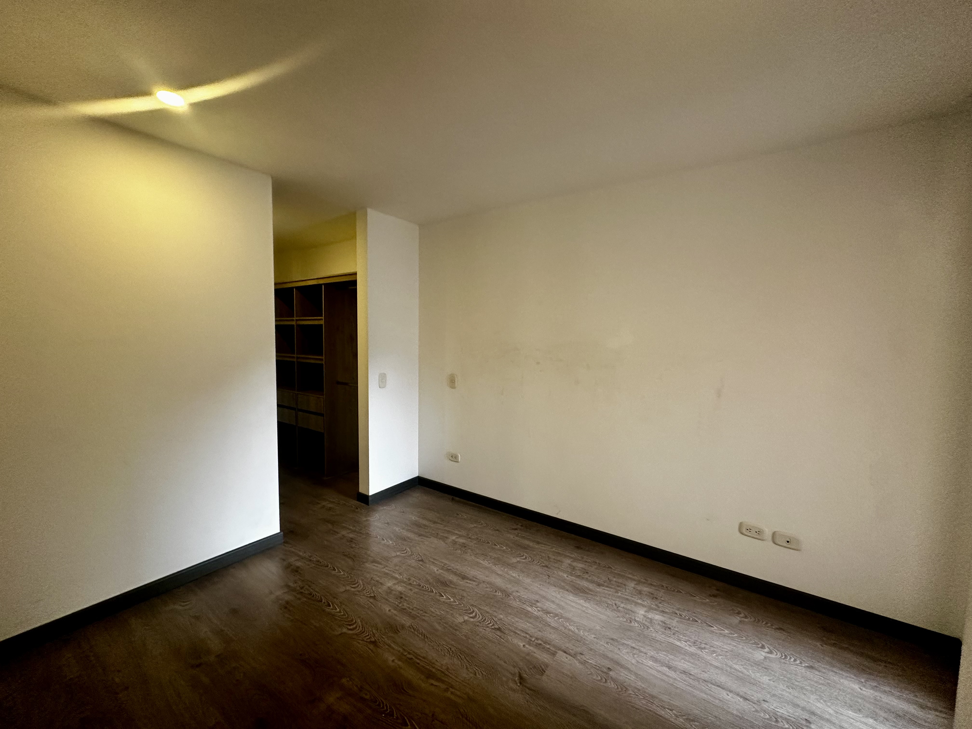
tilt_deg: -5.5
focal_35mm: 14
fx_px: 393
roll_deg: +0.2
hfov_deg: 102.1
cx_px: 486
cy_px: 364
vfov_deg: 85.7
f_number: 2.2
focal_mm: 2.22
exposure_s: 1/60
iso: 160
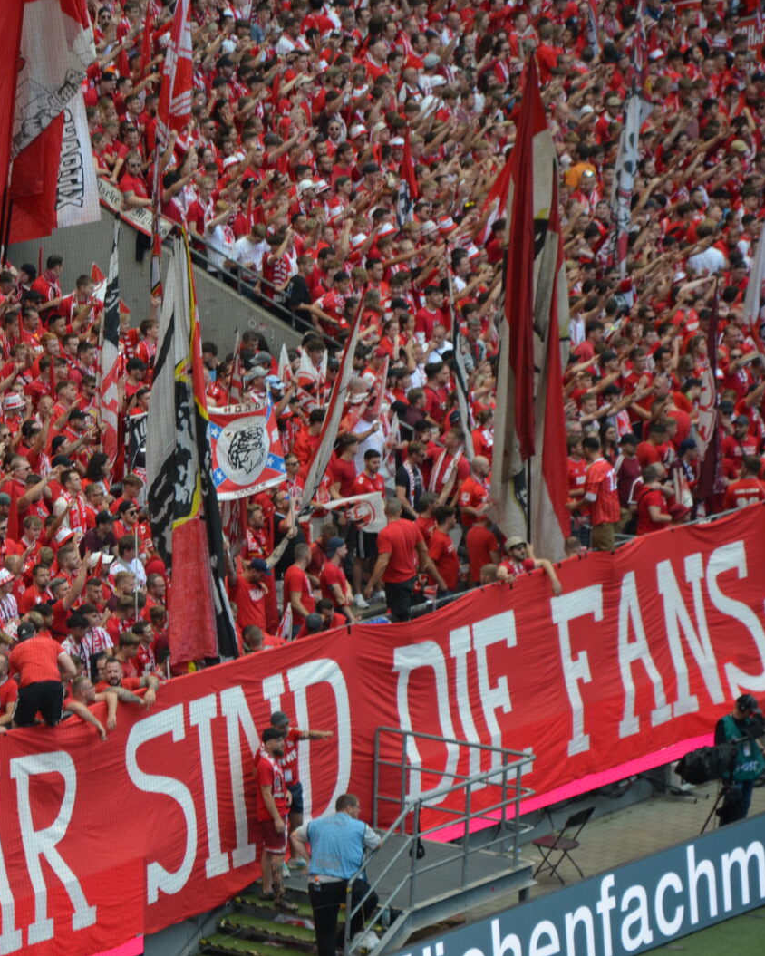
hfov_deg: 6.9
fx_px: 6331
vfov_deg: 8.6
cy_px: 477
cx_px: 102
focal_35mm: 224
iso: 400
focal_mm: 105
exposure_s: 1/250
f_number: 5.6
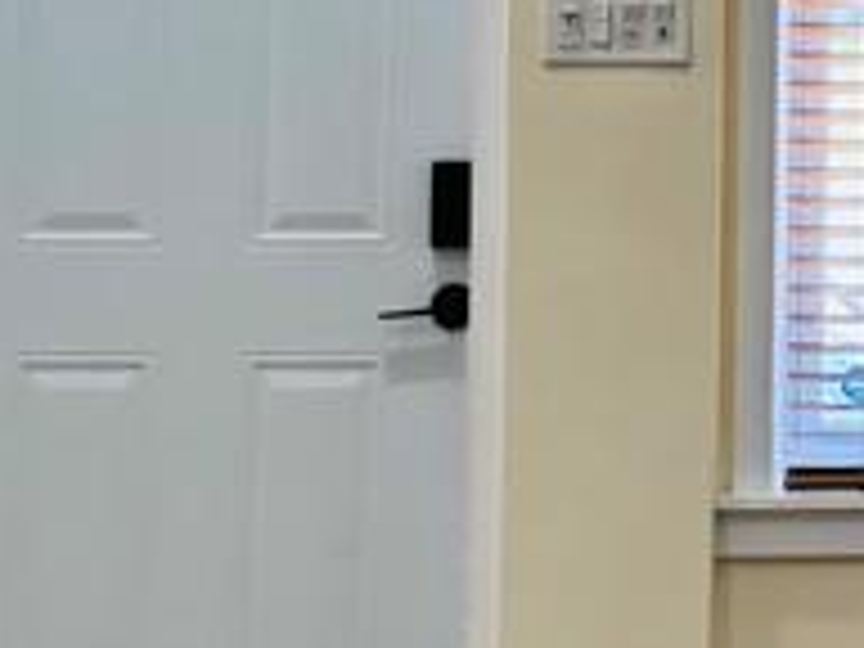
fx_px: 3195
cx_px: 1134
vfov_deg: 11.2
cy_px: -234
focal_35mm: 128
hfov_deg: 14.7
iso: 160
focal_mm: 6.76
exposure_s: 1/120
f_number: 1.78
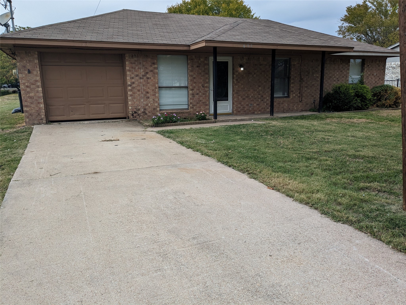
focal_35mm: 27
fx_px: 317
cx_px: 203
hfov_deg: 65.3
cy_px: 152
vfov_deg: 51.4
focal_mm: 4.38
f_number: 1.73
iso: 56
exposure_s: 1/1669
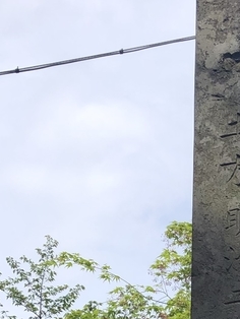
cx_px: 279
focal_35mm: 107
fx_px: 988
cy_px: 459
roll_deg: -0.1
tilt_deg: +16.9
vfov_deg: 16.9
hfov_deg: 13.5
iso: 20
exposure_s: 1/1919
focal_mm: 3.99
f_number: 1.8
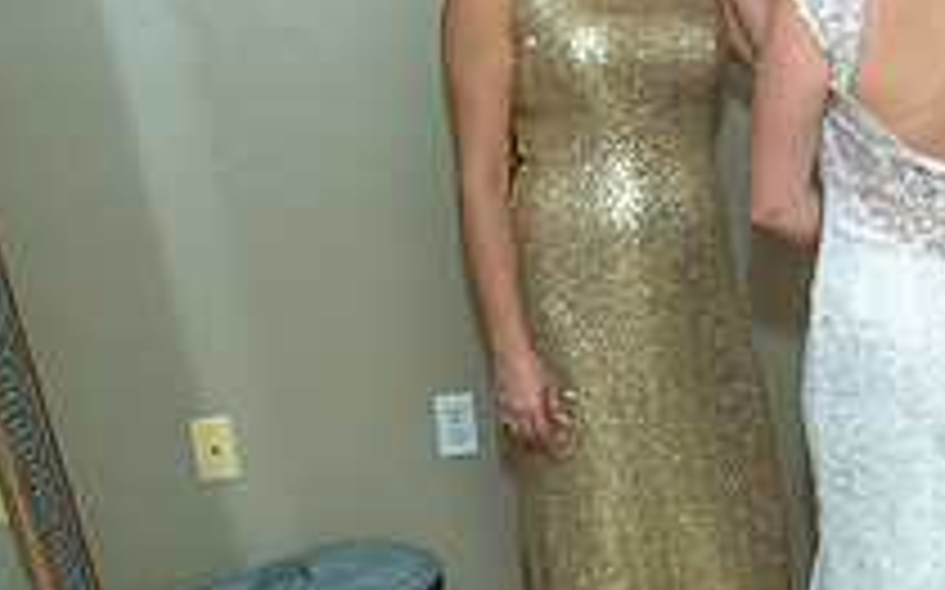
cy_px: 500
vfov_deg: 20.6
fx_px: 1596
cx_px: 832
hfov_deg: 31.6
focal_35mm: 62
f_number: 3.5
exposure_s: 1/200
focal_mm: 22
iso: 1250
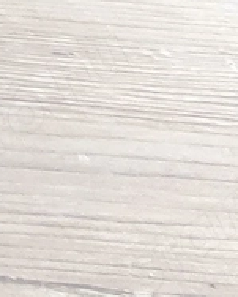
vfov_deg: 18.7
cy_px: -209
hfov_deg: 10.4
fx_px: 729
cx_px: -534
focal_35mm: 83
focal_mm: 1.65
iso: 74
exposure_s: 1/100
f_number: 2.2
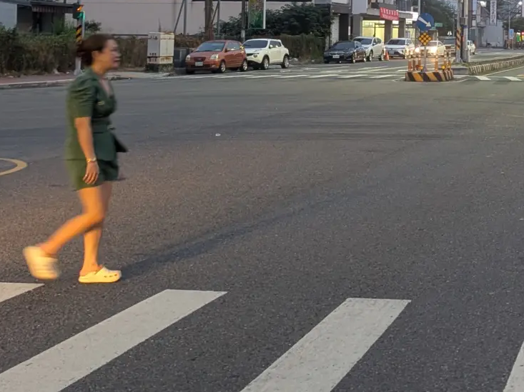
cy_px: -8
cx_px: 588
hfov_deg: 27.8
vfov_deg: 22.3
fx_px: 953
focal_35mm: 63
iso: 435
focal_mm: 6.9
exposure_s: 1/46.3
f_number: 1.68
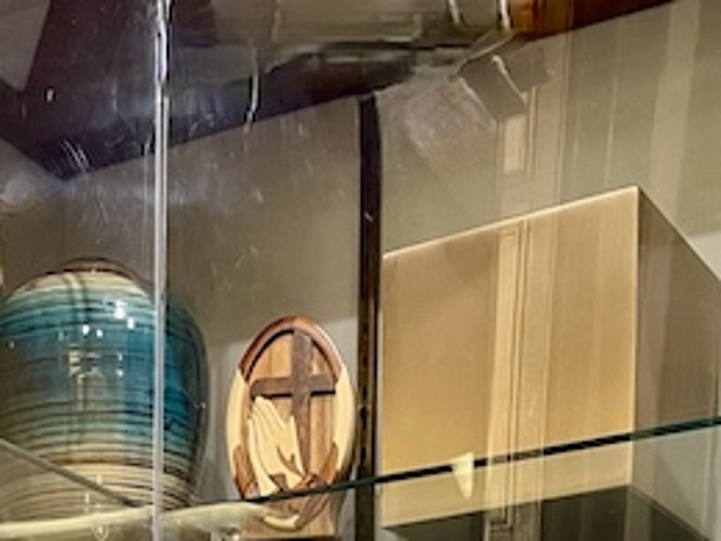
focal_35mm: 77
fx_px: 1604
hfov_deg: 25.0
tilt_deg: -4.1
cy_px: 1099
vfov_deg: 15.2
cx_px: 155
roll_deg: +0.1
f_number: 1.6
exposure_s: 1/60
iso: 250
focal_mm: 5.1
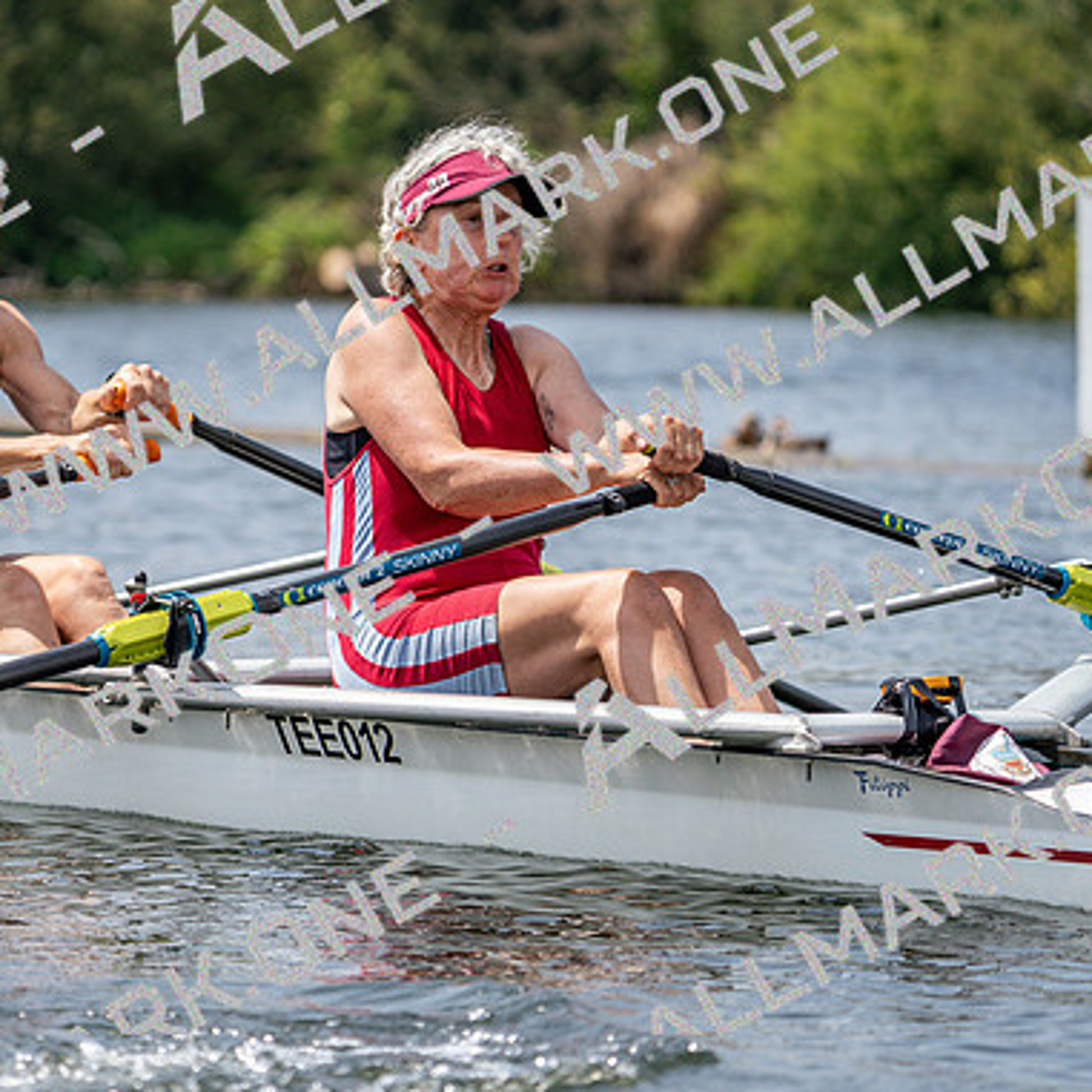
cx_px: 330
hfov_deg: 6.8
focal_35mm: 259
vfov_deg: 6.8
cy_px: 543
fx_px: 9244
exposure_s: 1/1600
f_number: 5.6
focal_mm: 200
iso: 200
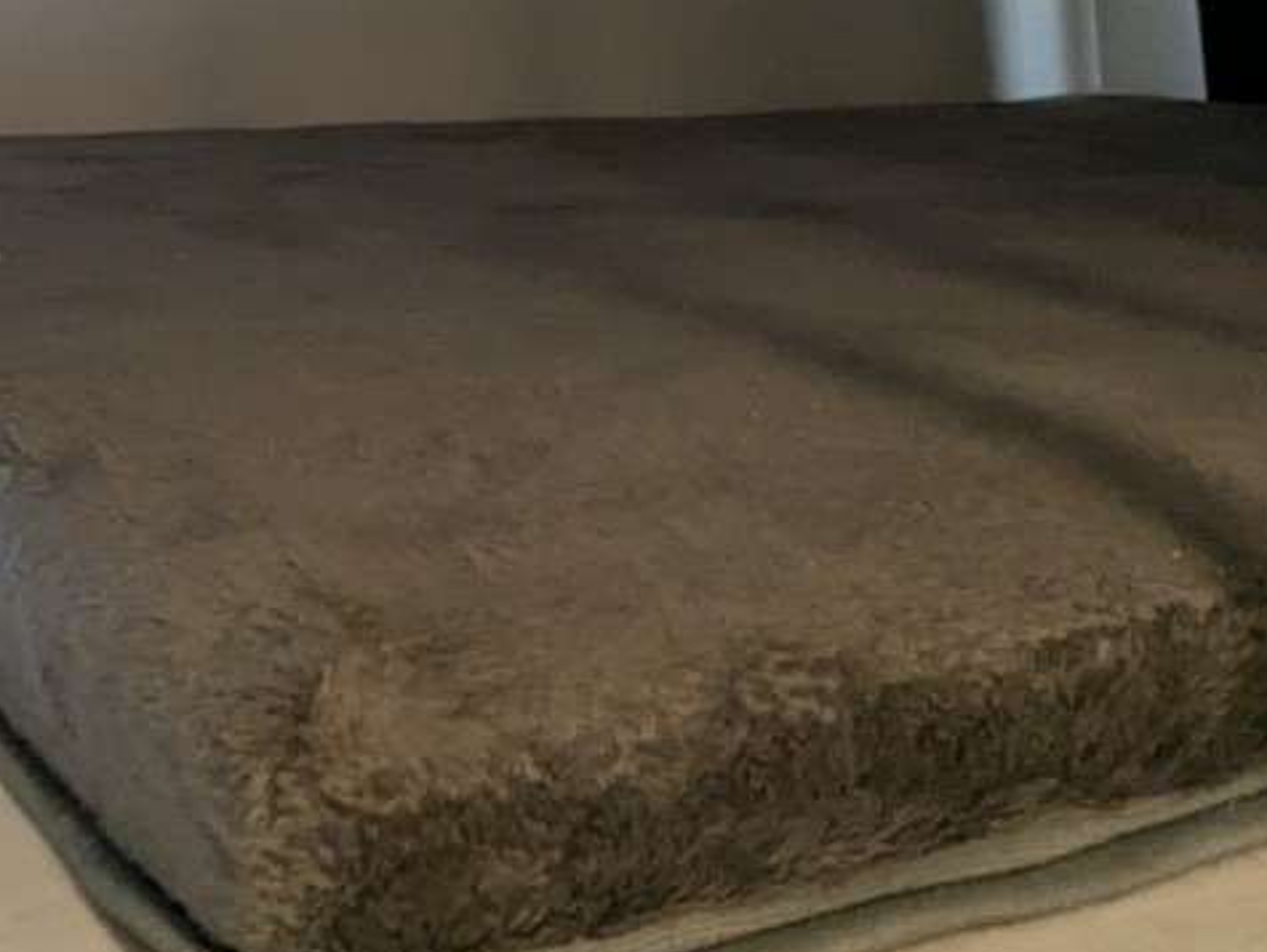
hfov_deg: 39.4
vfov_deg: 27.3
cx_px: 324
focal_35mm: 47
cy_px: -189
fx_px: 1722
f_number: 2.2
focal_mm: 2.35
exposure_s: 1/42.8
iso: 155
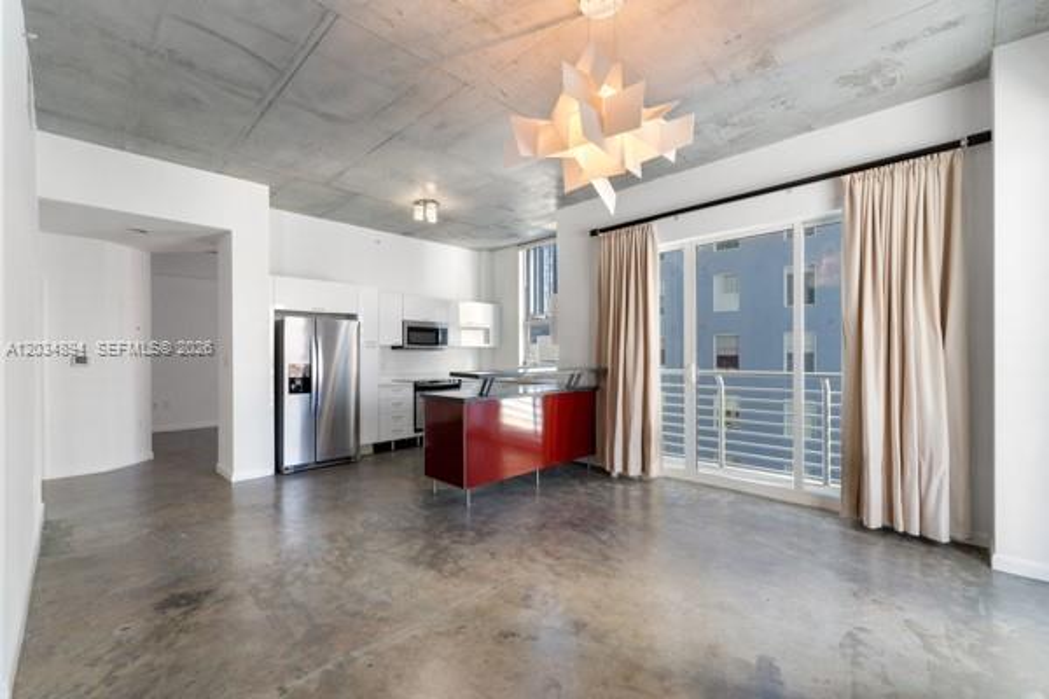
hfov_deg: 100.4
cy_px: 350
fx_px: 437
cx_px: 524
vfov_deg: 77.3
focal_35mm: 15
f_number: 9
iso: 640
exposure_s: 1/10
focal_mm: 10
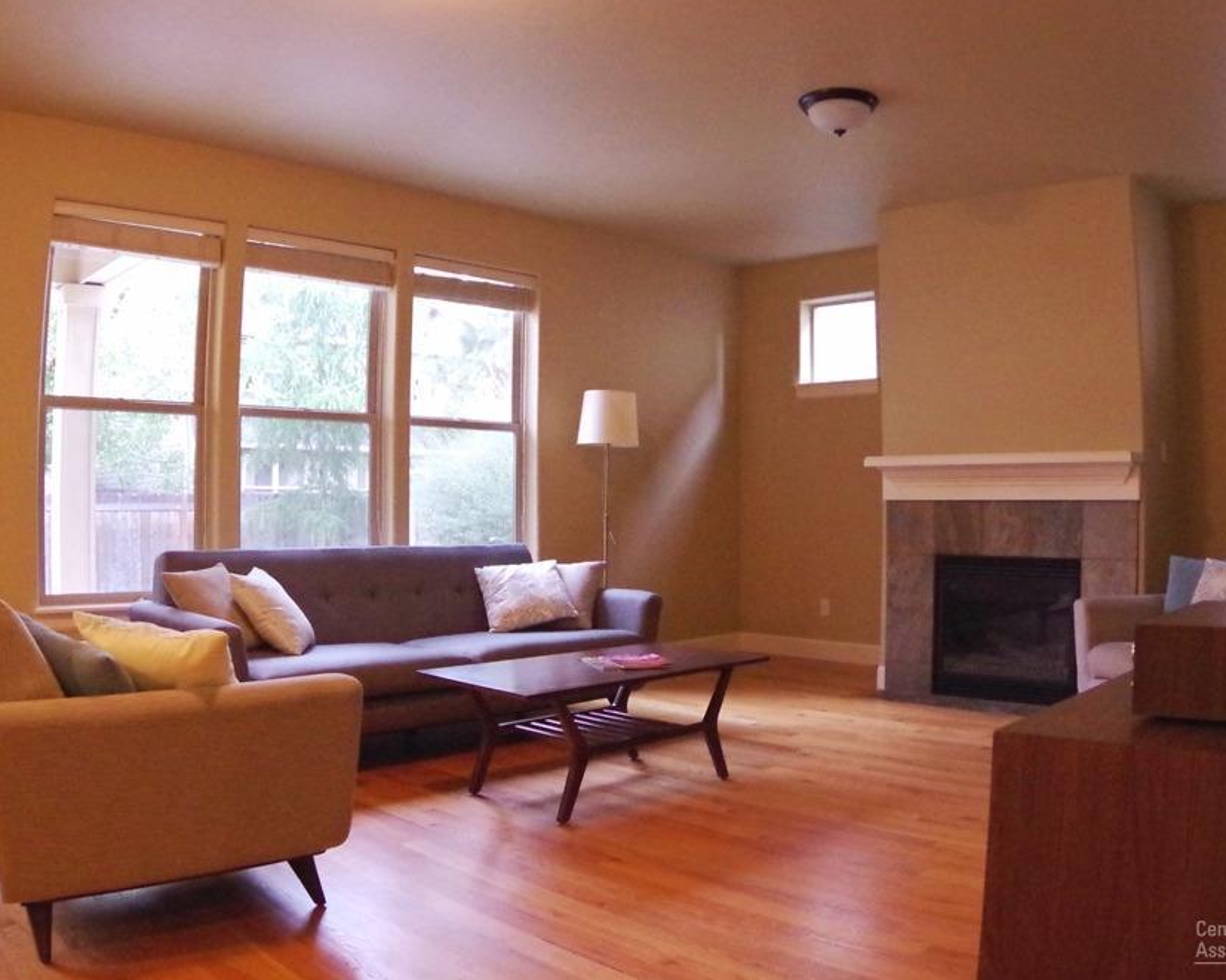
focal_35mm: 29
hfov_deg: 60.4
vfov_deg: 50.0
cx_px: 661
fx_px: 1052
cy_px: 489
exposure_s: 1/100
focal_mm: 17
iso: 6400
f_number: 6.3
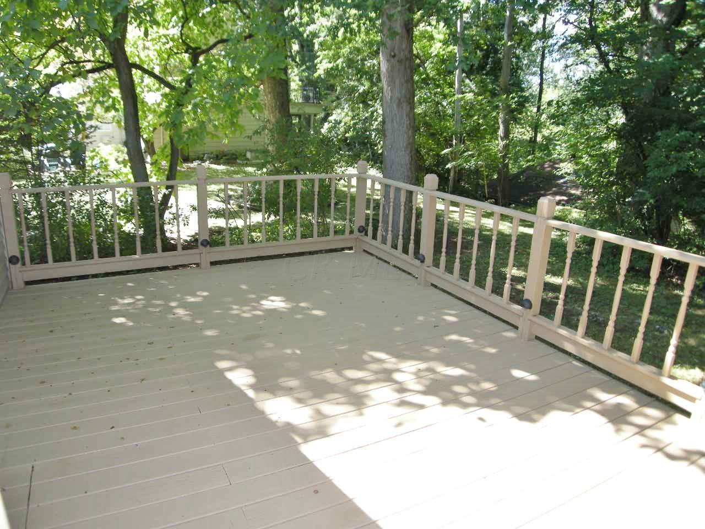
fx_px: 713
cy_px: 264
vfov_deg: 40.7
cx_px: 352
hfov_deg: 52.6
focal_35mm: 35
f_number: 3
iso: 64
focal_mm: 7.5
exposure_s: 1/73
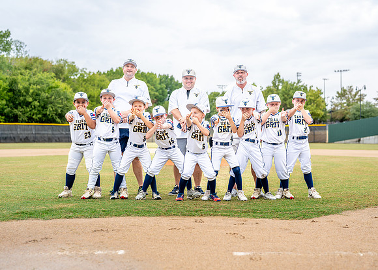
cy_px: 135
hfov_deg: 36.1
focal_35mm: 54
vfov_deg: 26.2
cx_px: 202
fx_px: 580
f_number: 2.5
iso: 160
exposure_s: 1/500
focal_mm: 50
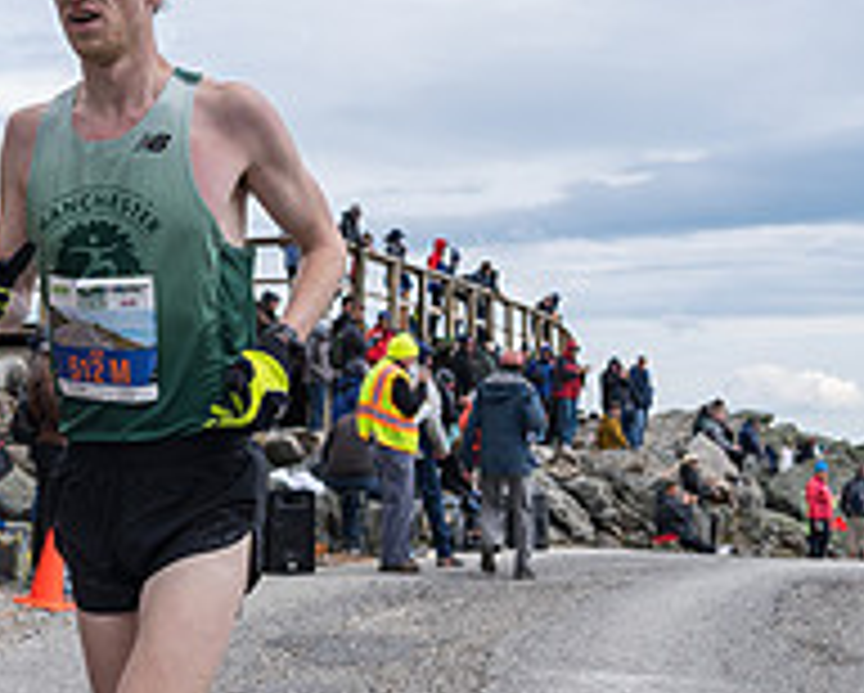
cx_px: 166
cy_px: 349
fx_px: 1741
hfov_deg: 27.3
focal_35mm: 68
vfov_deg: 22.5
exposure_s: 1/1000
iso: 125
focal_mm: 24
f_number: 4
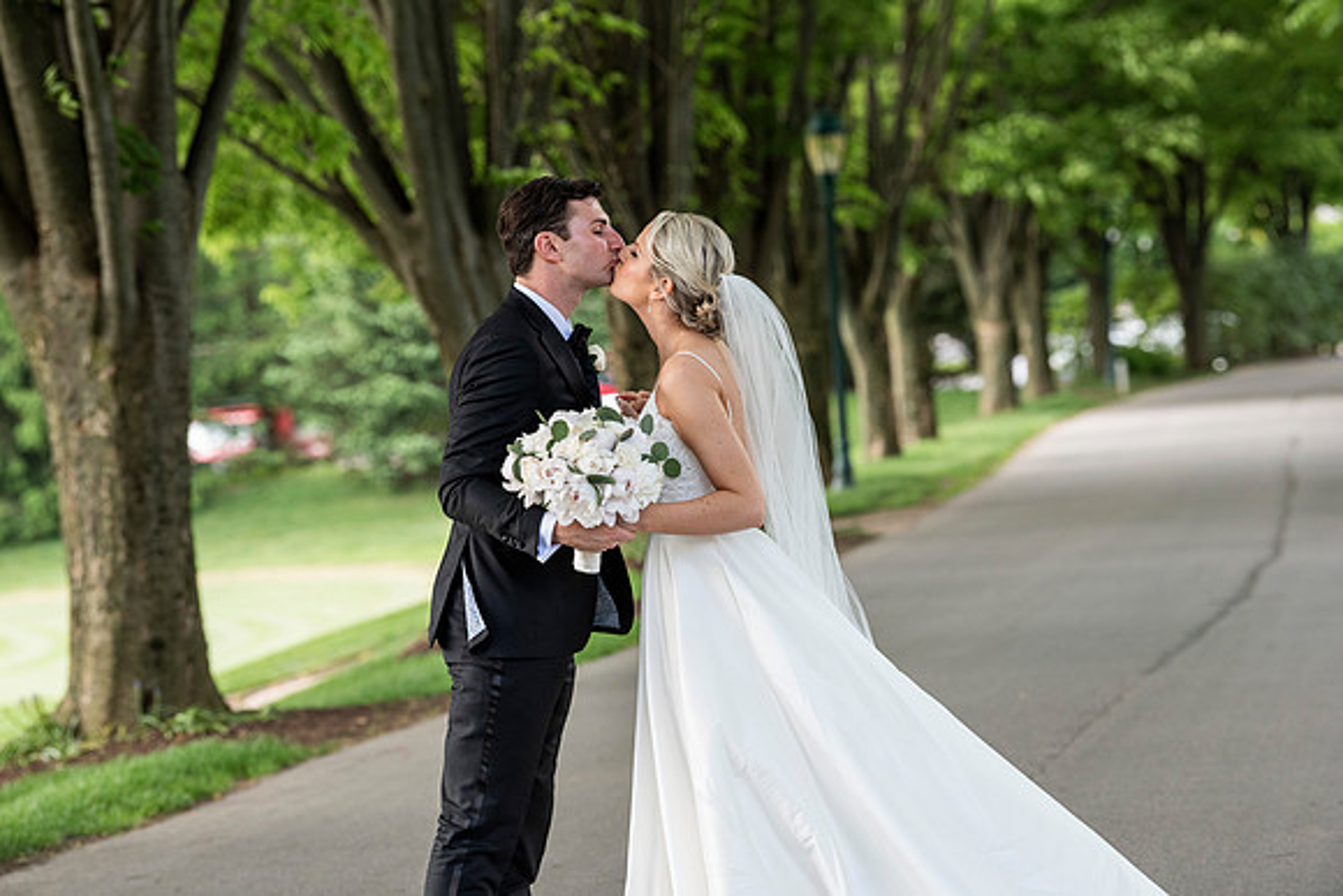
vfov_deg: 8.9
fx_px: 5783
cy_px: 448
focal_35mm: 155
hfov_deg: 13.2
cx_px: 672
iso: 800
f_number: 5
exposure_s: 1/400
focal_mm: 155
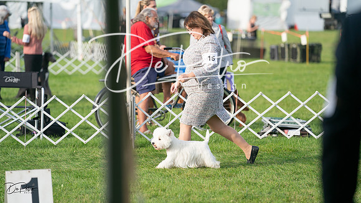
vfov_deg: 6.9
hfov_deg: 12.3
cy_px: 102
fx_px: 1674
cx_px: 180
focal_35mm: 175
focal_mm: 167
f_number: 3.2
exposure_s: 1/2000
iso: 400
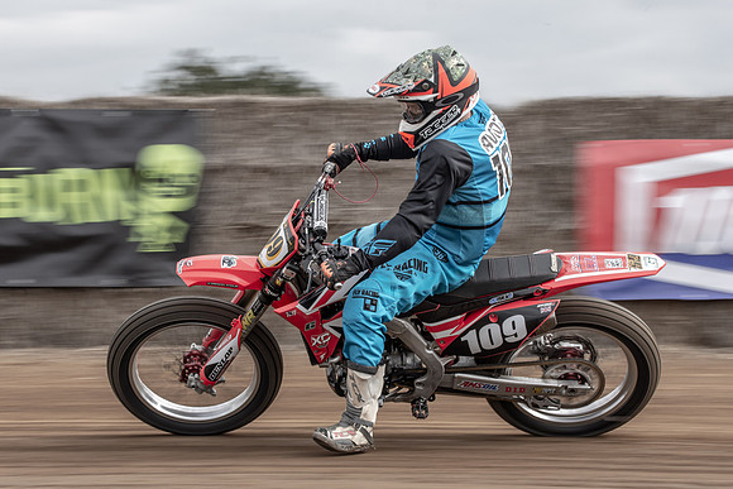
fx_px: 2595
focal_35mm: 127
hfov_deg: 16.1
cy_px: 279
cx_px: 339
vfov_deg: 10.8
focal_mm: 70
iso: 125
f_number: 10
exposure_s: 1/125
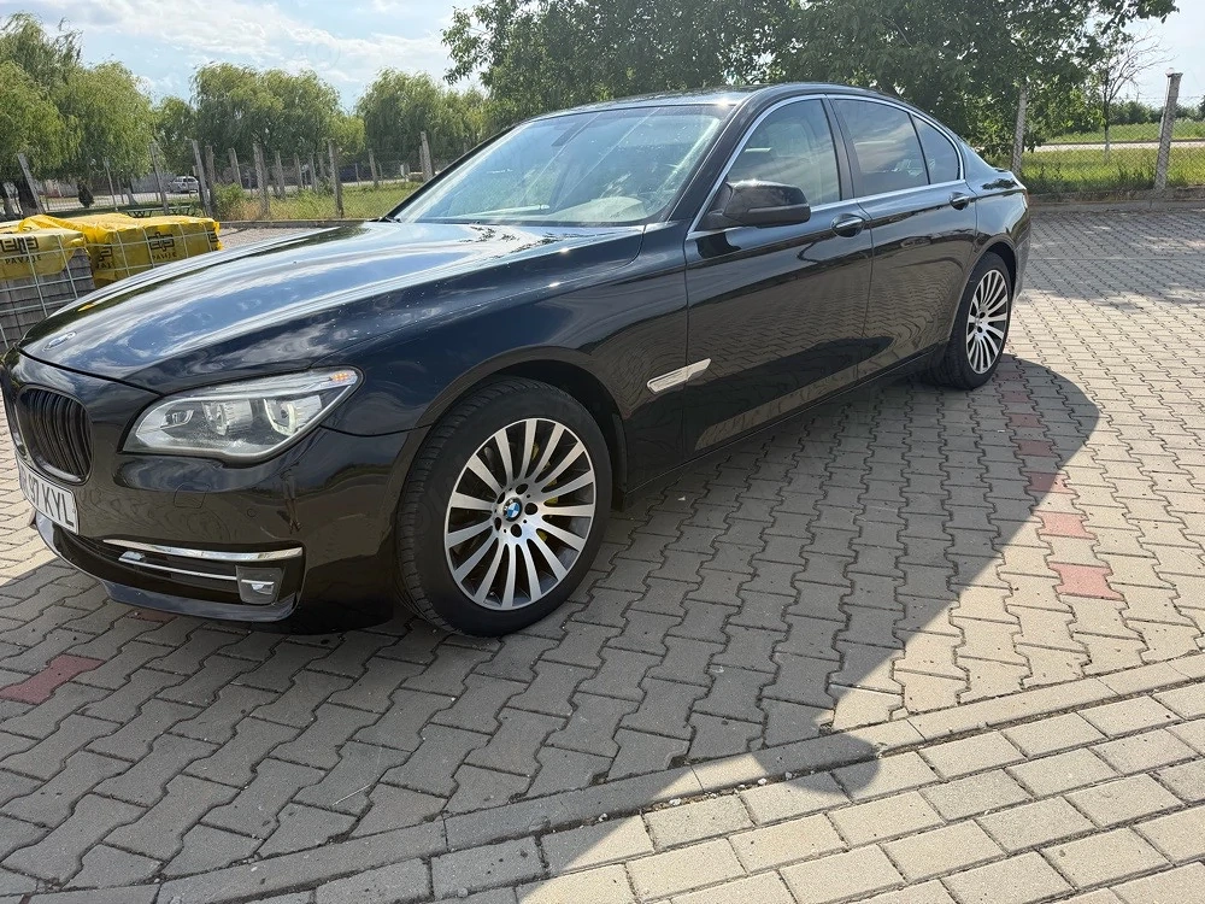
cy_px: 452
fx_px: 835
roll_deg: +2.6
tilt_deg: -19.2
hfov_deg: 71.6
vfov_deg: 56.8
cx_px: 602
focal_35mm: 24
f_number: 1.78
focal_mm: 6.76
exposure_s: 1/3021
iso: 80
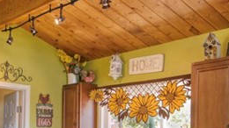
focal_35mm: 62
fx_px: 376
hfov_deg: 33.1
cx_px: 52
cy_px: 138
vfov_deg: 18.7
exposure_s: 1/3
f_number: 8
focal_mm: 10
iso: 200
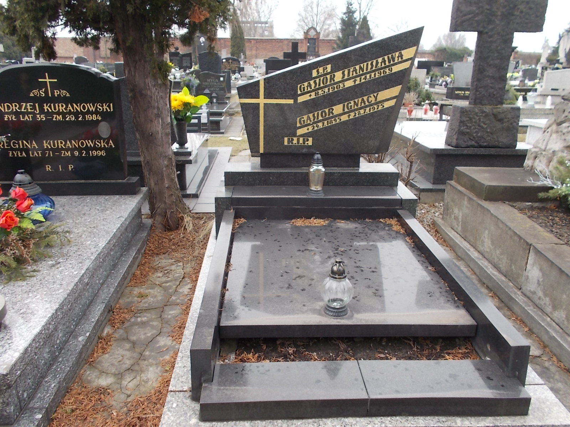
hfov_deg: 60.0
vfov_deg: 46.8
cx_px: 285
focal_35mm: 30
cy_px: 214
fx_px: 494
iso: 80
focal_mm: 5.3
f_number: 3.4
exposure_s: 1/160
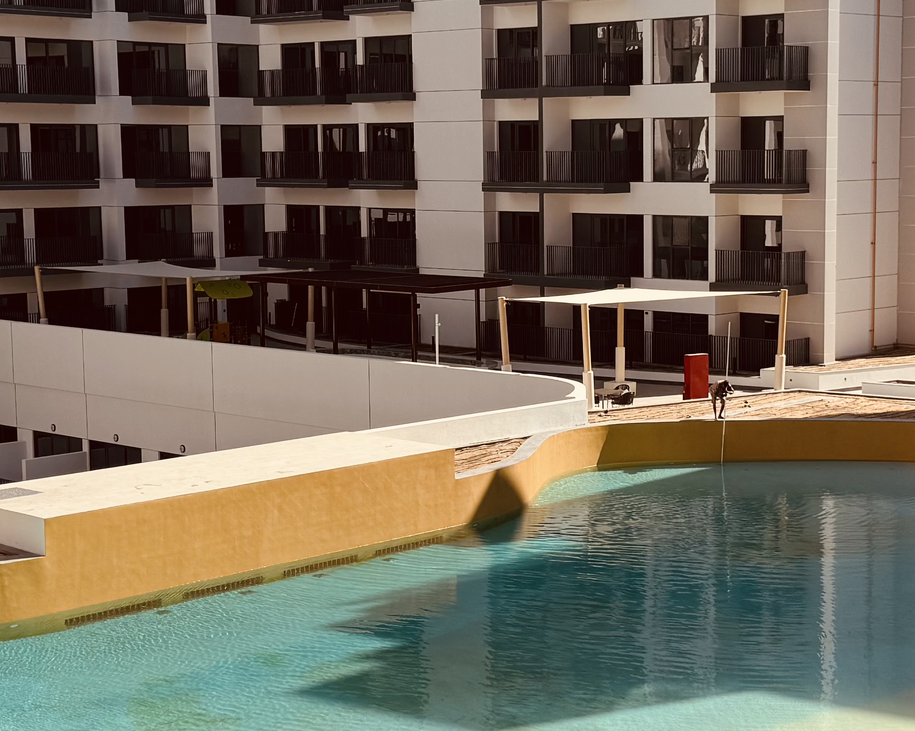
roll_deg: +0.9
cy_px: 361
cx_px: 579
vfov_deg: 21.9
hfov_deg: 27.0
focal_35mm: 70
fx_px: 1895
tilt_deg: -7.0
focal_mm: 6.76
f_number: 1.78
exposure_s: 1/5348
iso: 80
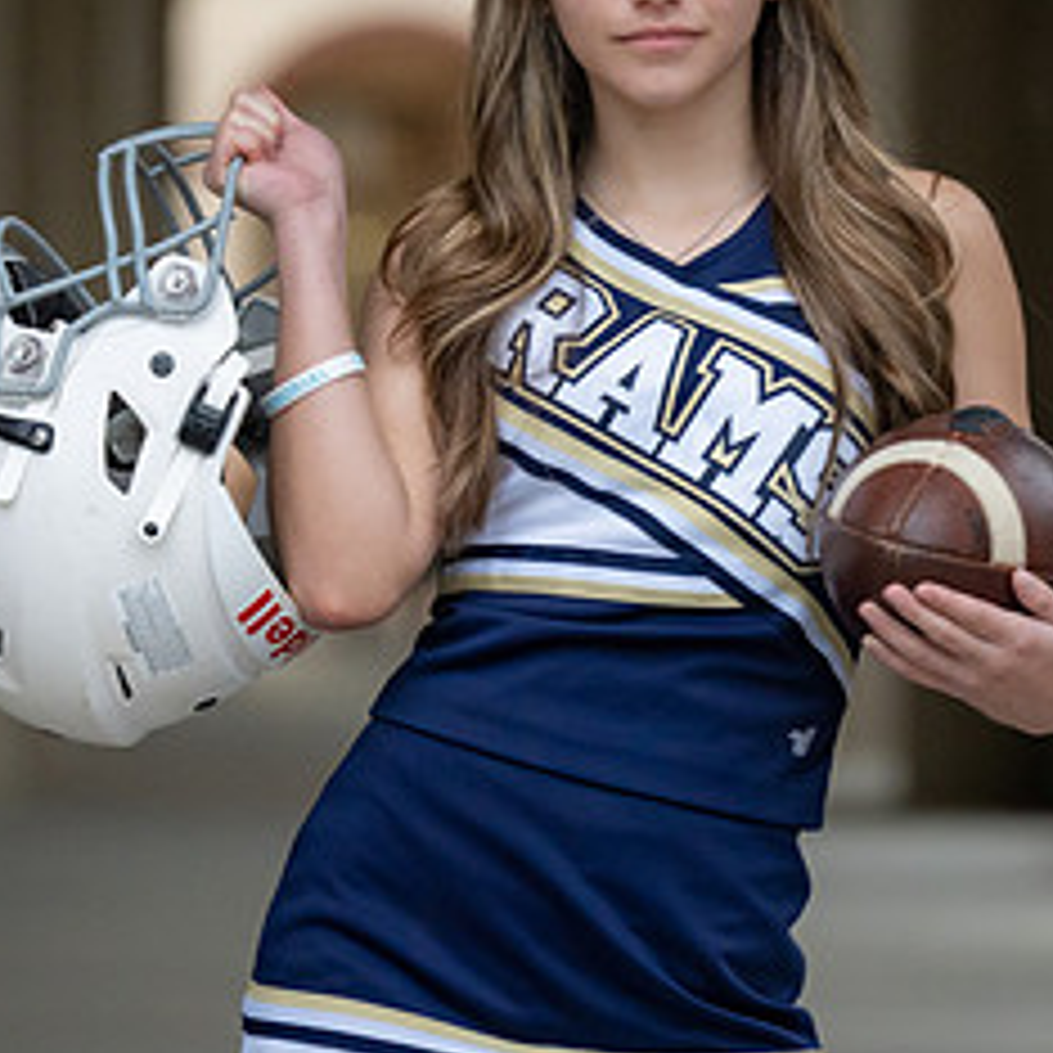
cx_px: 767
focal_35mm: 283
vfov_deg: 6.2
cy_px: 277
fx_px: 9740
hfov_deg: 6.2
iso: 1600
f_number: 2.8
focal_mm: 111
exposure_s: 1/250
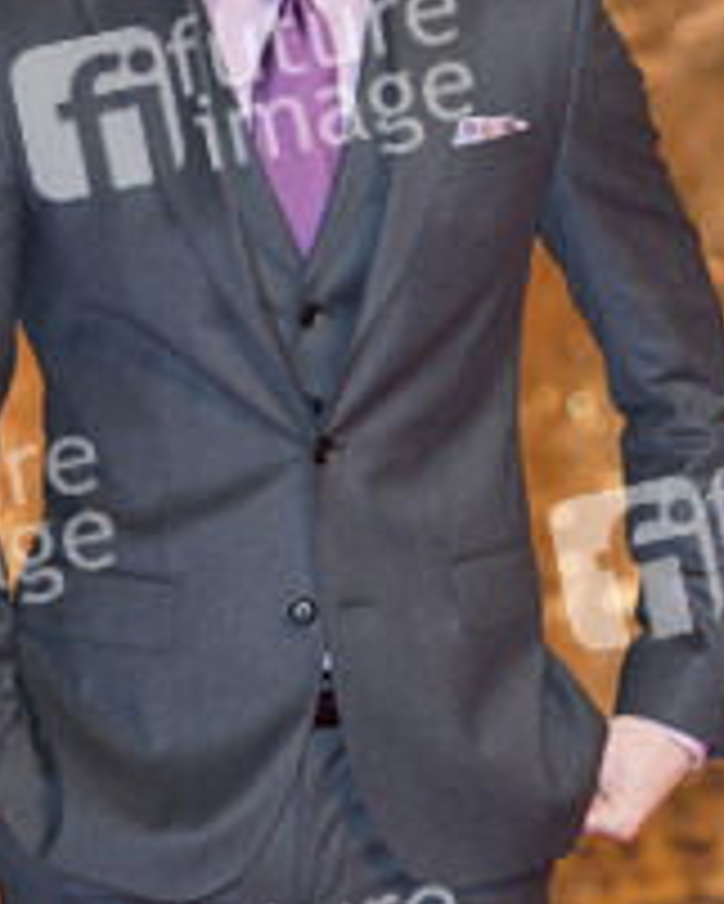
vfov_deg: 7.1
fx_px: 7253
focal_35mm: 271
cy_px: 319
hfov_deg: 5.7
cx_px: 375
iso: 1000
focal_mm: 145
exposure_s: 1/160
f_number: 5.6
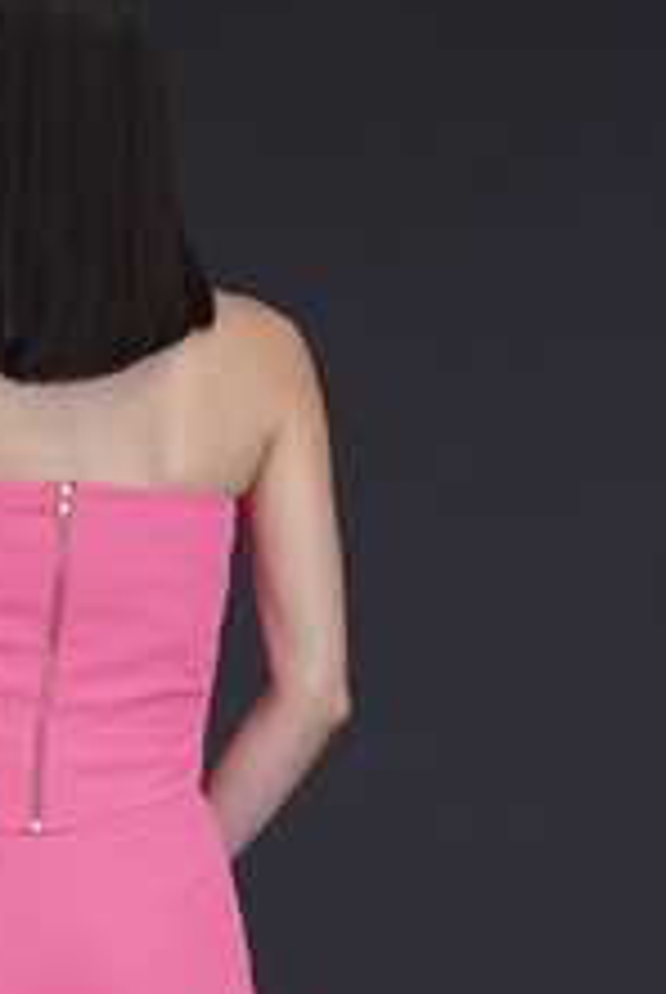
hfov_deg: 8.3
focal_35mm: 166
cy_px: 1014
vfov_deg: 12.2
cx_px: 36
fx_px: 4592
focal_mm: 70
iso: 250
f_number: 3.2
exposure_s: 1/80
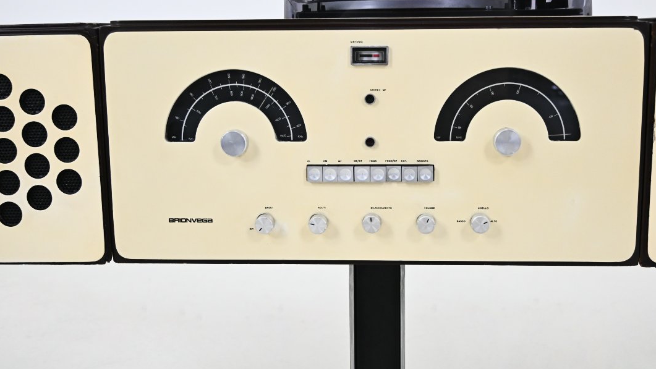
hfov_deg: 45.1
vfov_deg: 26.4
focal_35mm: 45
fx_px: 788
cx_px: 370
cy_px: 173
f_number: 3.8
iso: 1600
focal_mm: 25.5
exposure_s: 1/125
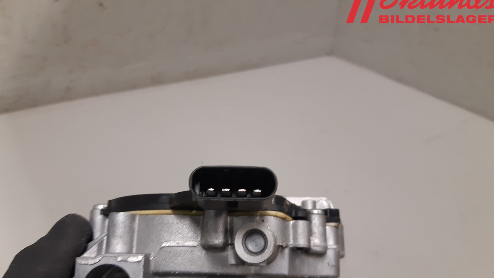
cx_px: 245
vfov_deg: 40.0
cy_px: 171
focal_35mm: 29
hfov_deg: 66.1
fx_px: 380
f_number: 1.7
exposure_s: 1/50
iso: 160
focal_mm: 3.93
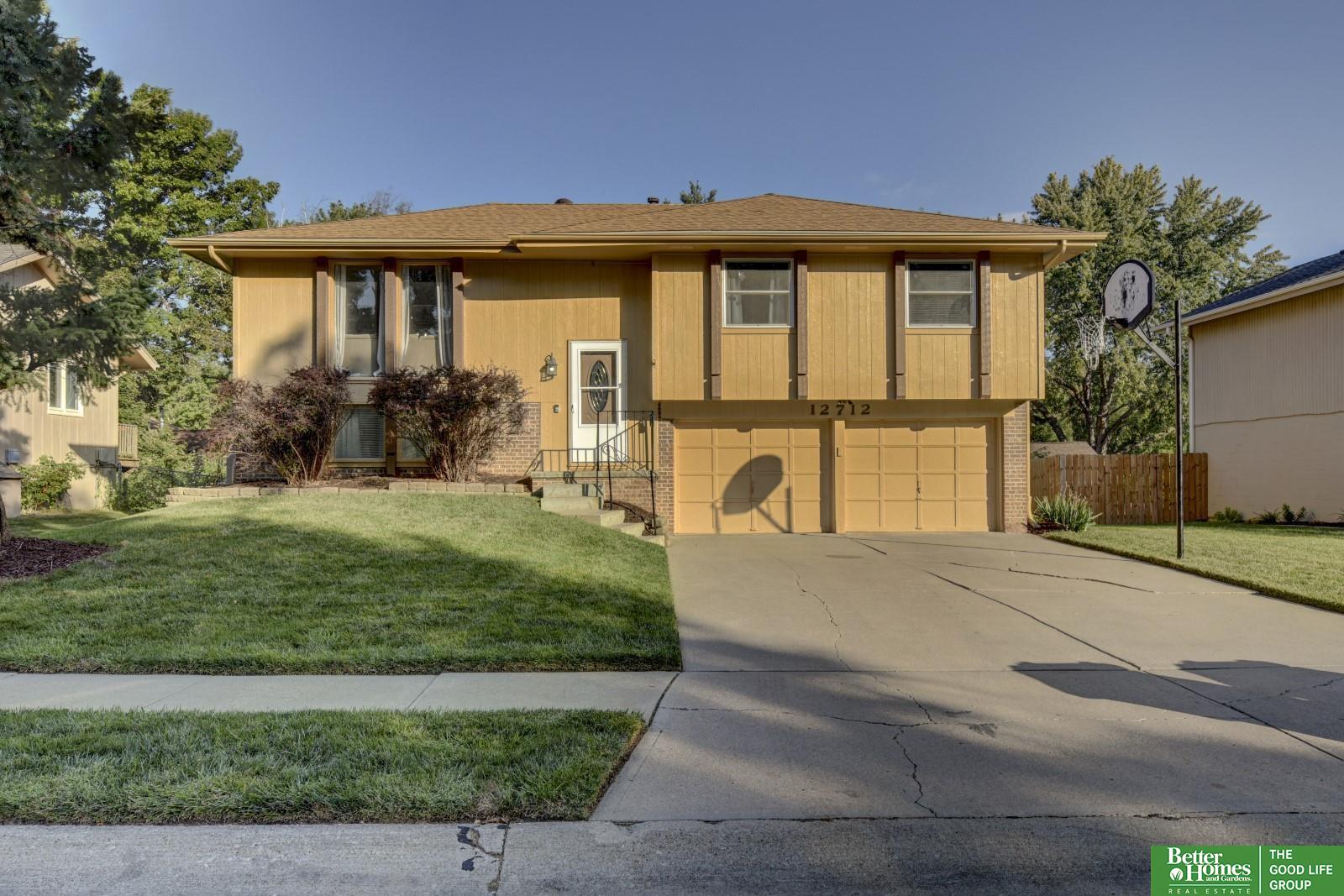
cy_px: 448
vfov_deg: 53.1
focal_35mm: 24
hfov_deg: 73.7
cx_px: 672
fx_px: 896
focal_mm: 16
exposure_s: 1/320
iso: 400
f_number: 8
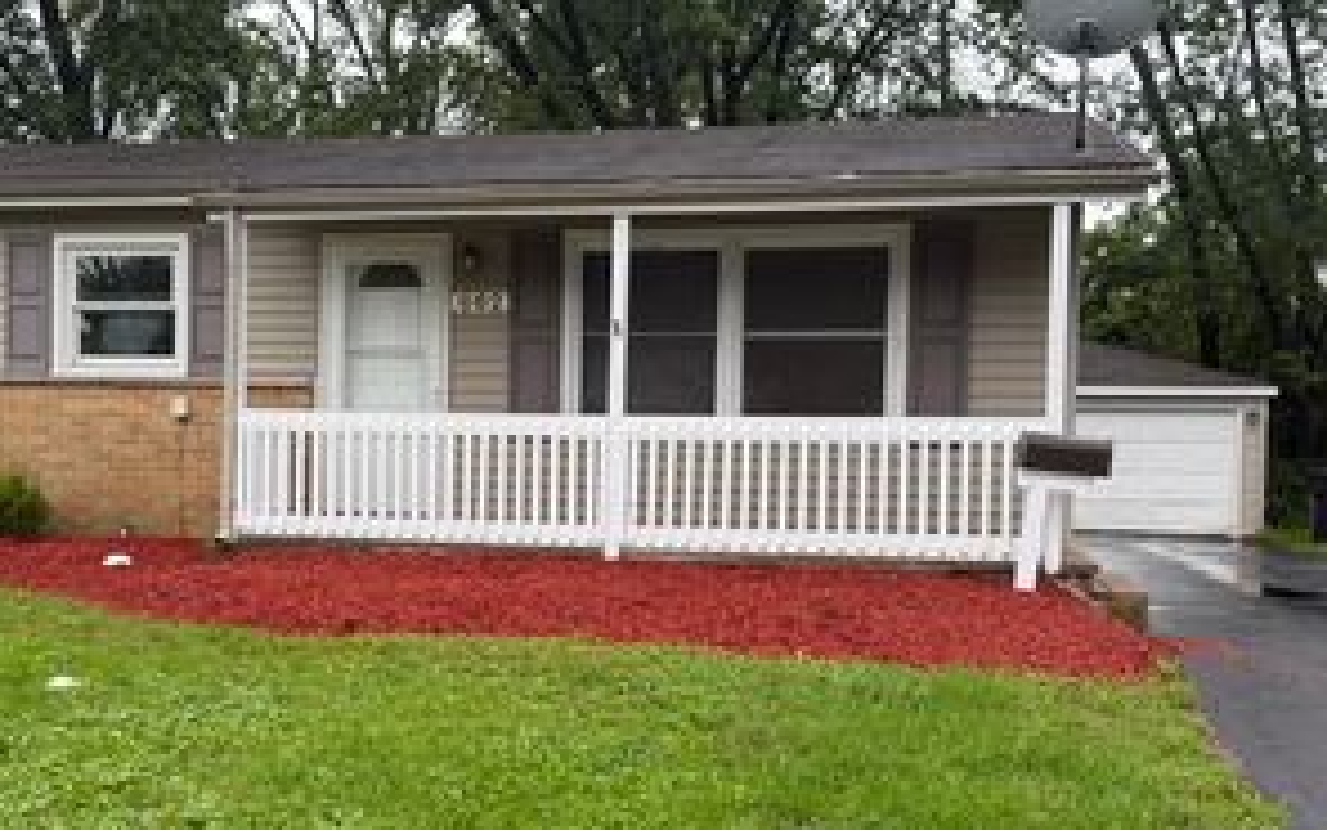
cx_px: 511
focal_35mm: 43
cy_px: 473
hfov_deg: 45.9
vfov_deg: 29.8
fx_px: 1555
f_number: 1.78
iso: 125
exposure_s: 1/150
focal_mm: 6.76
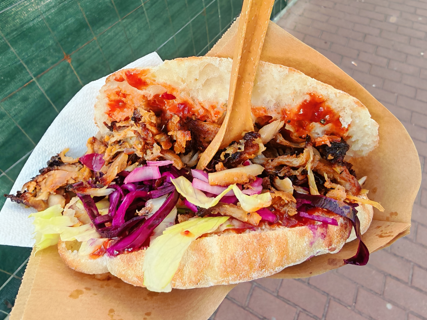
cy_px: 163
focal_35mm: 25
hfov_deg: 69.4
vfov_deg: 54.9
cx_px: 216
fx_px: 308
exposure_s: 1/100
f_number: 2
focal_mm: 1.82
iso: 50
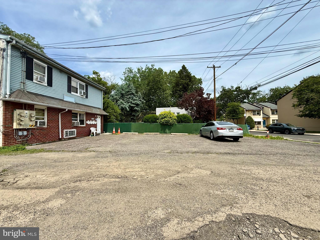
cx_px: 160
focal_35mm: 14
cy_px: 120
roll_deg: +1.0
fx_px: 129
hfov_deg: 102.1
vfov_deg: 85.7
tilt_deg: +2.7
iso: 50
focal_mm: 2.22
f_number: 2.2
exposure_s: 1/1656
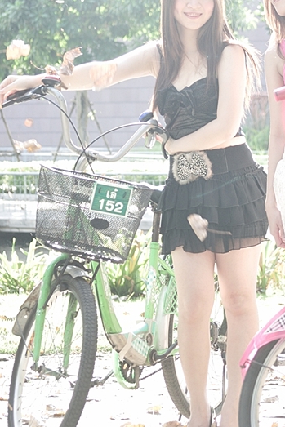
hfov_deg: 9.7
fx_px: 1683
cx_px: 168
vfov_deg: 14.4
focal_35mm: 142
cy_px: 106
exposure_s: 1/200
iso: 250
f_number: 4
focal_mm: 55
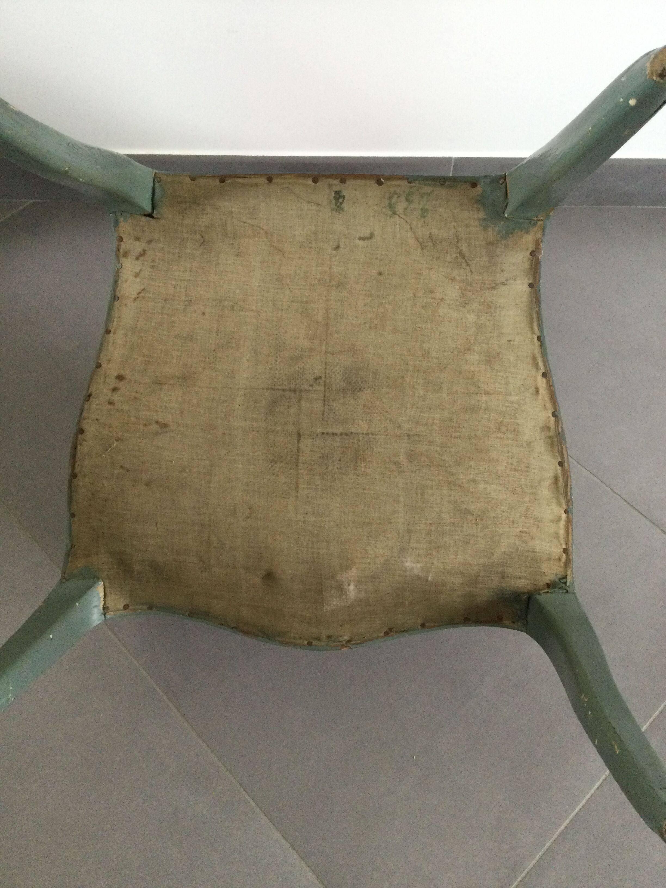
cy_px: 444
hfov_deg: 45.4
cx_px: 333
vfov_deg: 58.4
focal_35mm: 31
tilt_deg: -62.0
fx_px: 795
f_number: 2.4
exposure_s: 1/33
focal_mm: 3.3
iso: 160
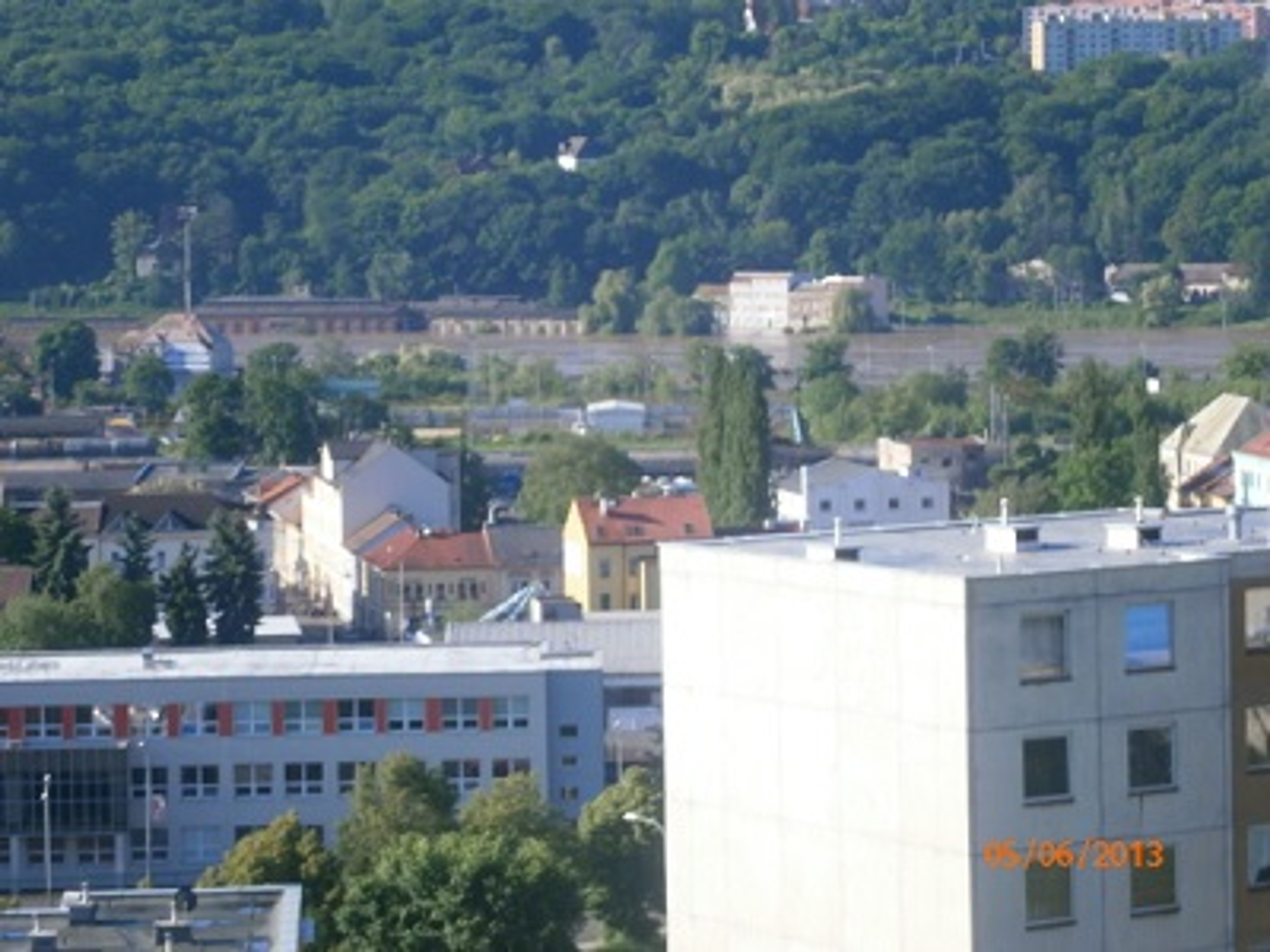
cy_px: 476
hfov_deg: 15.2
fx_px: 4769
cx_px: 635
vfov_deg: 11.4
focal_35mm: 130
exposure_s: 1/125
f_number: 6.5
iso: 80
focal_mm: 23.5
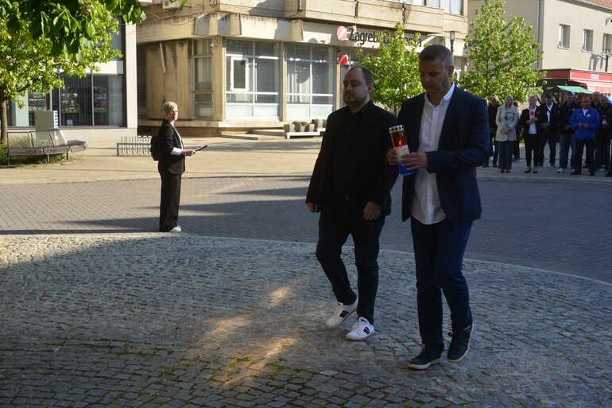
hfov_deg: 41.1
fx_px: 816
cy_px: 200
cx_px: 321
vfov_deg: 28.1
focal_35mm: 48
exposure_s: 1/640
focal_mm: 44
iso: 2000
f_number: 13
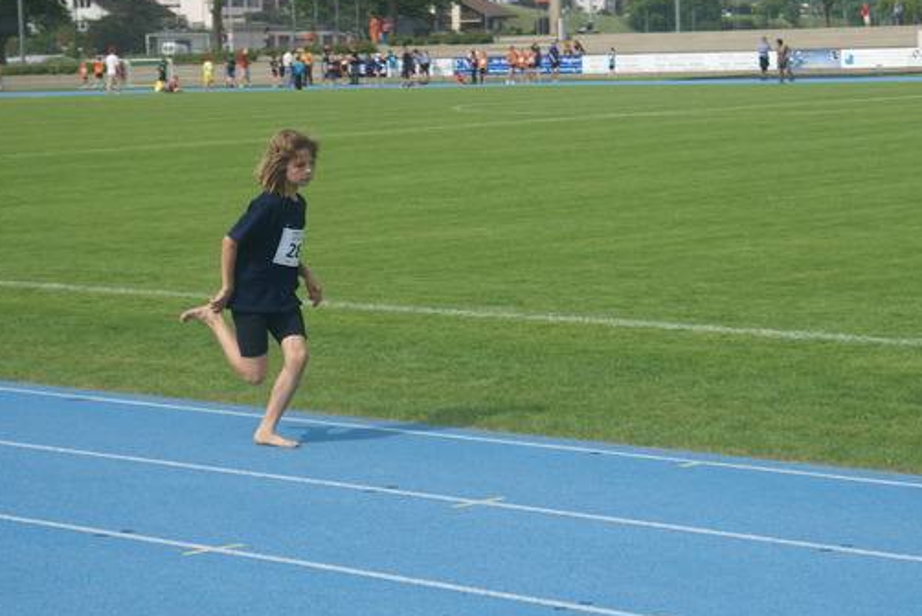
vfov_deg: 12.1
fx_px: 2895
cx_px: 454
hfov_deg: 18.1
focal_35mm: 113
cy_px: 305
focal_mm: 70
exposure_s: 1/320
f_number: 6.3
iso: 100
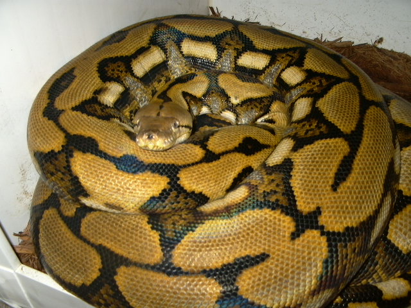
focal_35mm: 35
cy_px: 154
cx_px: 206
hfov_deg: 52.6
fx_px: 416
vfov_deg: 40.7
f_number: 2.8
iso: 100
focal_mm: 5.4
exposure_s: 1/64.1
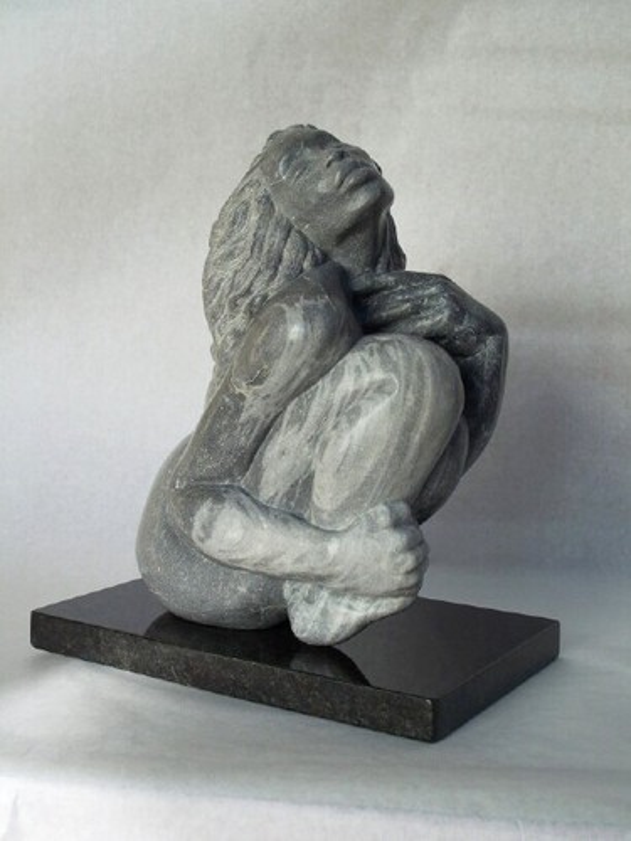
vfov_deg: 37.5
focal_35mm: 51
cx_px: 316
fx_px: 1240
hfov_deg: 28.6
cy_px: 420
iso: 64
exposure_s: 1/100
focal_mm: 10.7
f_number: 3.2
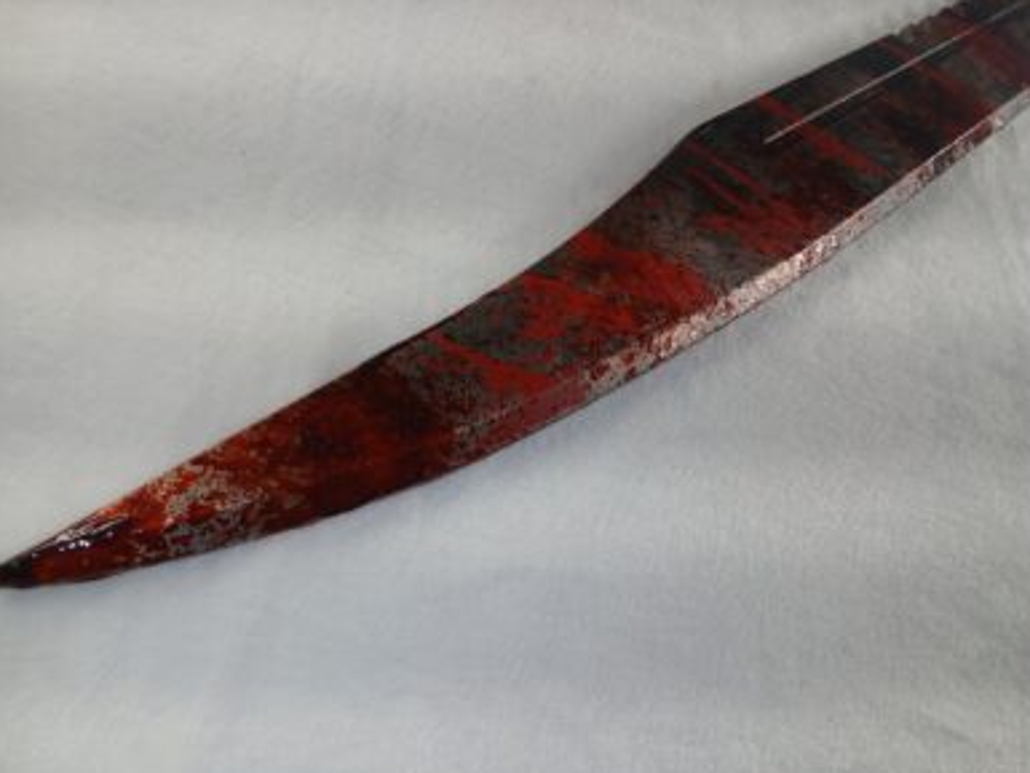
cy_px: 396
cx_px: 524
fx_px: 804
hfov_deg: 65.3
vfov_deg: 51.4
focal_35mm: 27
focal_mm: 3.98
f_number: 1.8
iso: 32
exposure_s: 1/100
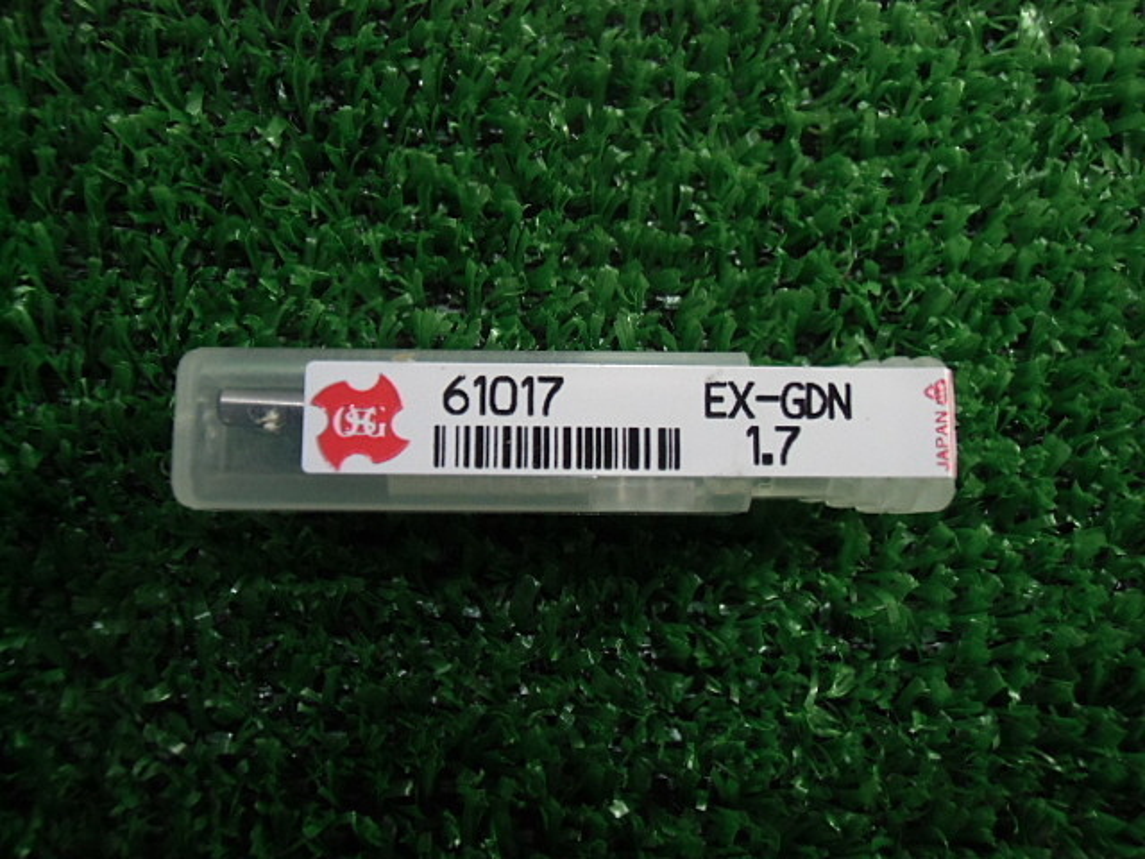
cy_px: 430
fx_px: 992
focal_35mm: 30
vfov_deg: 46.8
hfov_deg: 60.0
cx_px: 572
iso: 400
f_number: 3.5
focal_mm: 5.36
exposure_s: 1/60
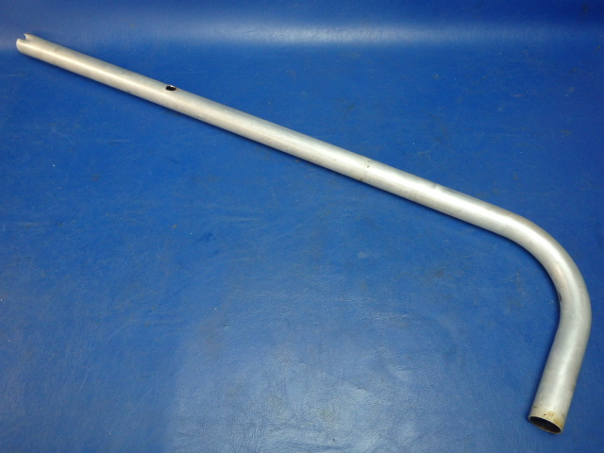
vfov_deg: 49.7
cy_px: 226
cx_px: 302
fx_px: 489
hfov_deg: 63.4
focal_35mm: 28
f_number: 3.9
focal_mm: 5
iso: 320
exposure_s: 1/30
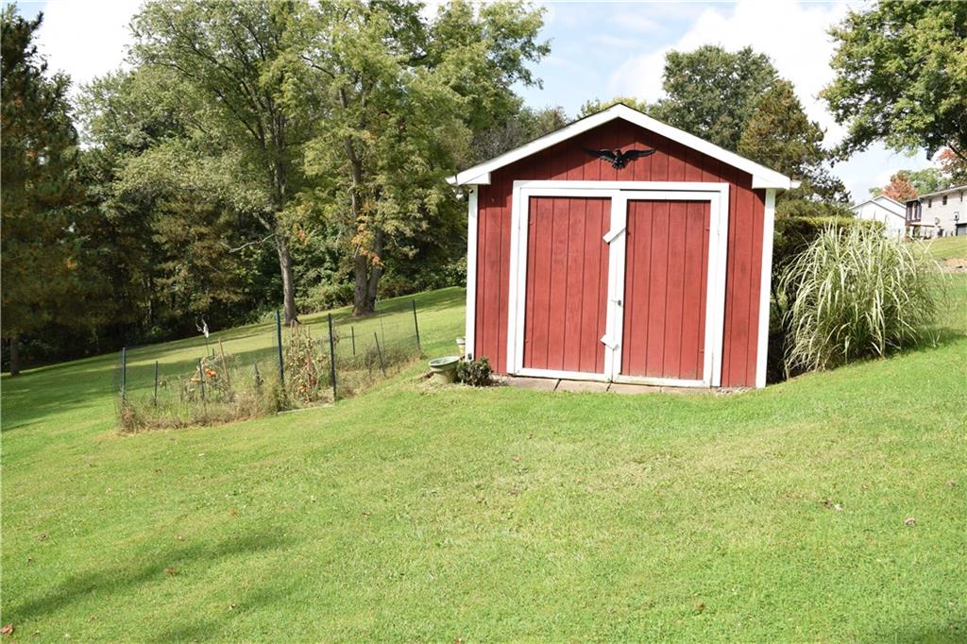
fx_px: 725
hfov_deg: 67.4
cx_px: 484
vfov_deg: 47.9
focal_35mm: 27
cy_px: 322
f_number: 6.3
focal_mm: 18
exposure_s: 1/200
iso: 100
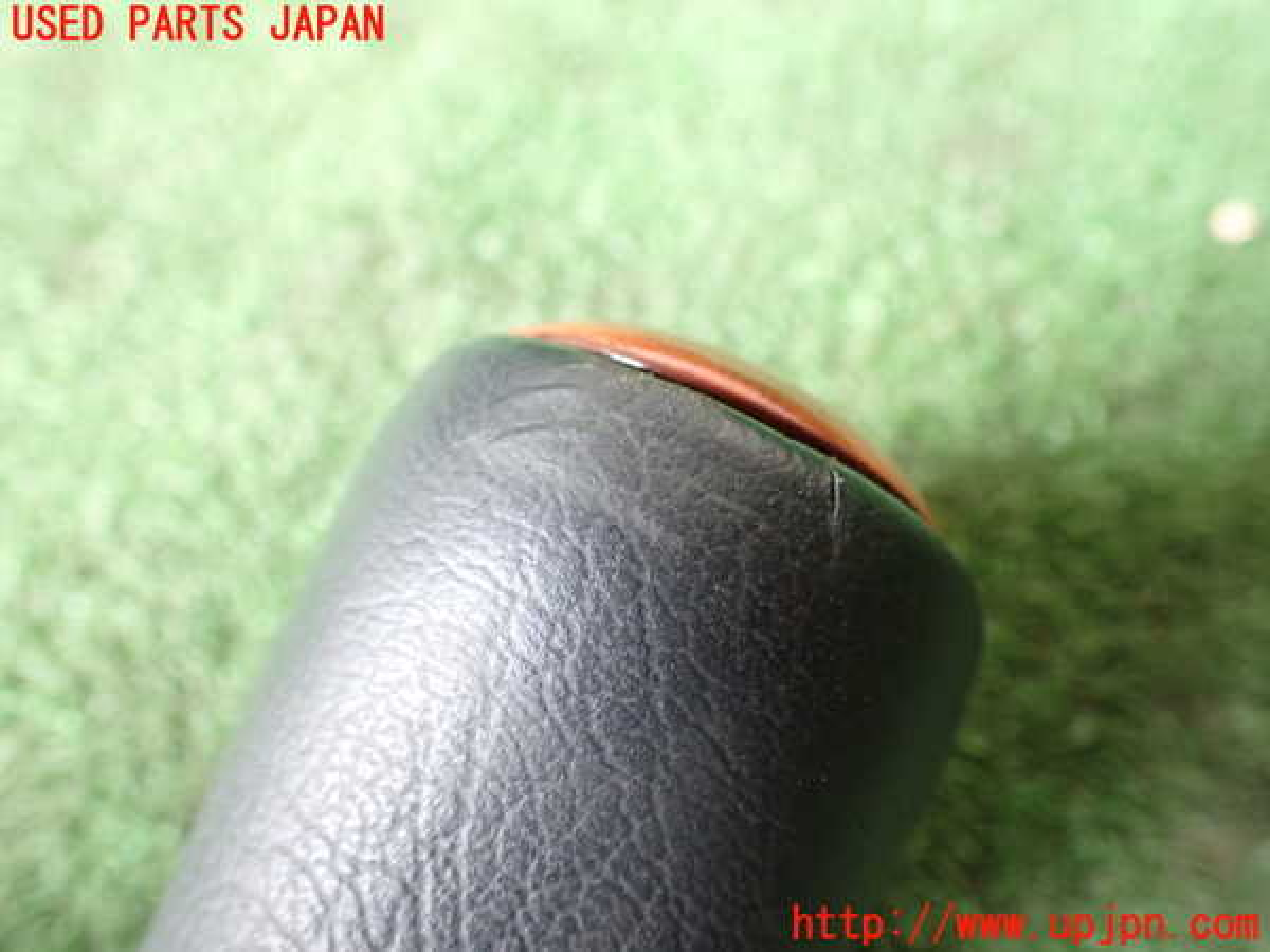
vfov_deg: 46.8
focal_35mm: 30
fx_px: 1101
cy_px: 476
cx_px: 635
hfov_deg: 60.0
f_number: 2.3
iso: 800
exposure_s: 1/100
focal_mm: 5.4
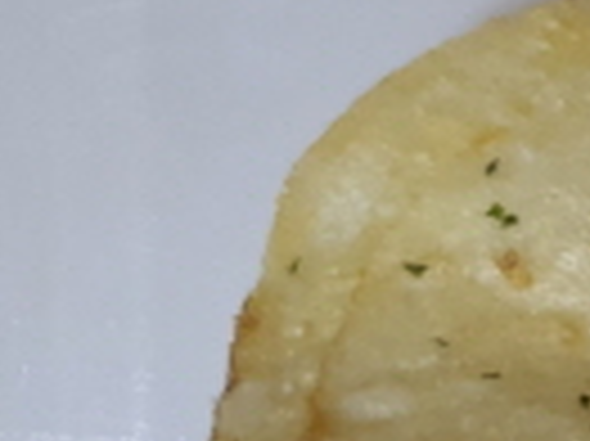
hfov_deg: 13.3
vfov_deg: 12.3
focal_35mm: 119
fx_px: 2026
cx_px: 1311
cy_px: 450
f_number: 1.5
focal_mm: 4.3
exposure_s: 1/40
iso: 200
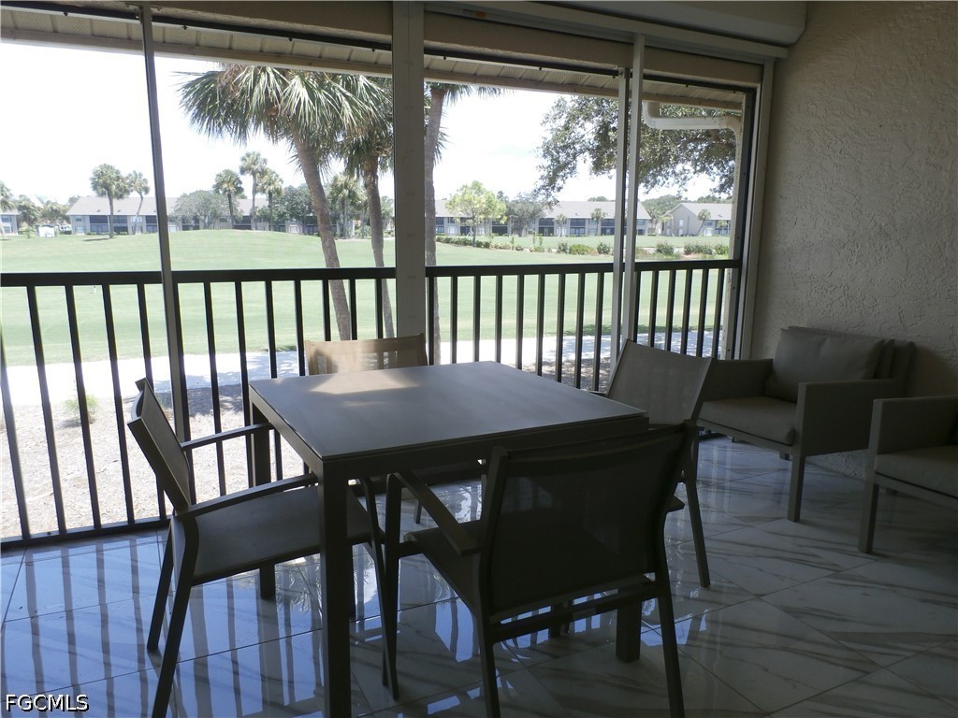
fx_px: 692
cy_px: 359
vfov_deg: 54.9
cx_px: 479
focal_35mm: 25
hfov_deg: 69.4
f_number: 3
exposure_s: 1/200
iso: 100
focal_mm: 4.5
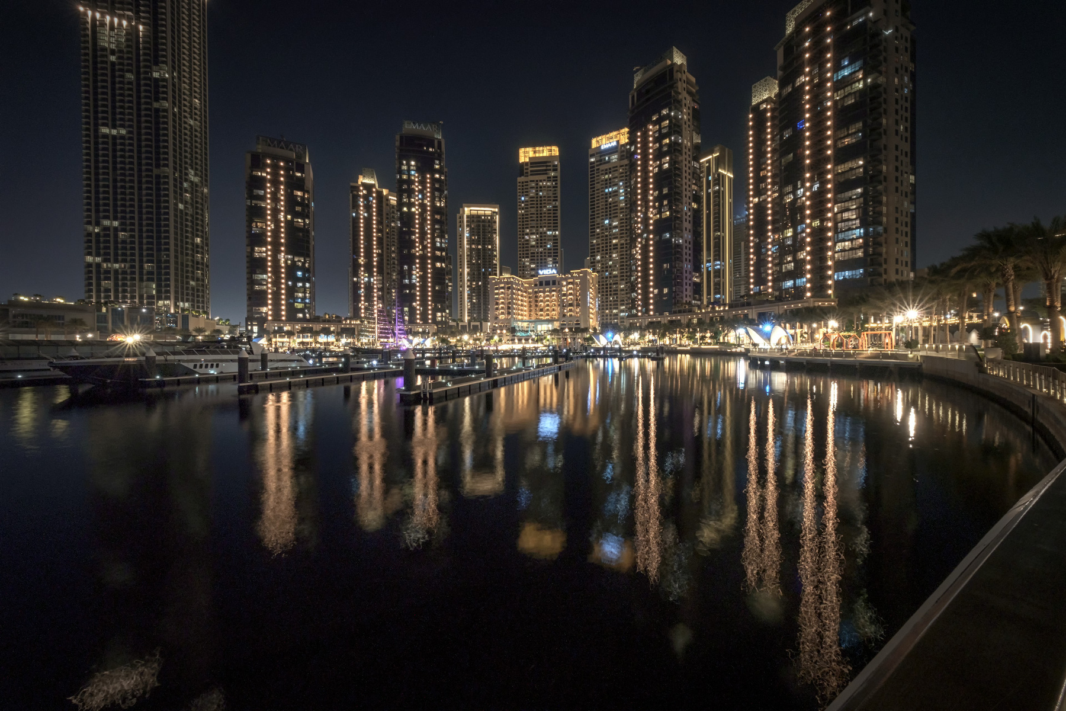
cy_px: 356
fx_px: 355
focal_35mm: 12
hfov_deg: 112.6
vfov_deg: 90.0
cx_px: 533
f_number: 16
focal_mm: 8
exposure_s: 5
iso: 500
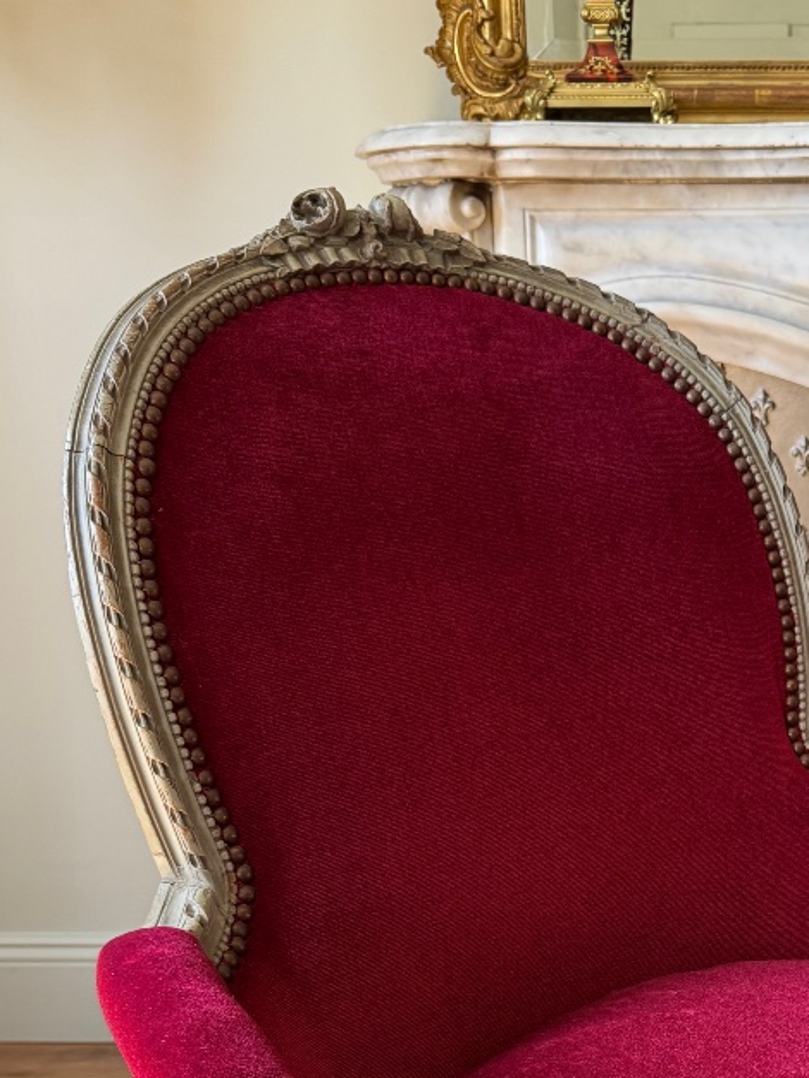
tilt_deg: -24.2
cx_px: 711
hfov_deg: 30.3
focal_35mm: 46
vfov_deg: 38.4
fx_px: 1432
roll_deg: +0.1
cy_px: 971
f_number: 1.78
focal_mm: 6.76
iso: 200
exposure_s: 1/119
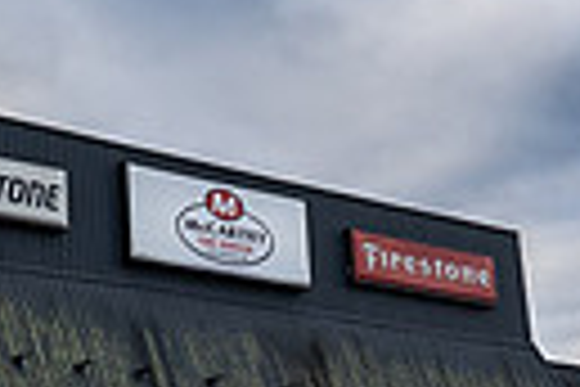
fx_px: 1740
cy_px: 299
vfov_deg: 12.6
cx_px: 117
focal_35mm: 108
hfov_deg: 18.7
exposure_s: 1/100
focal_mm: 24
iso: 250
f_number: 7.1
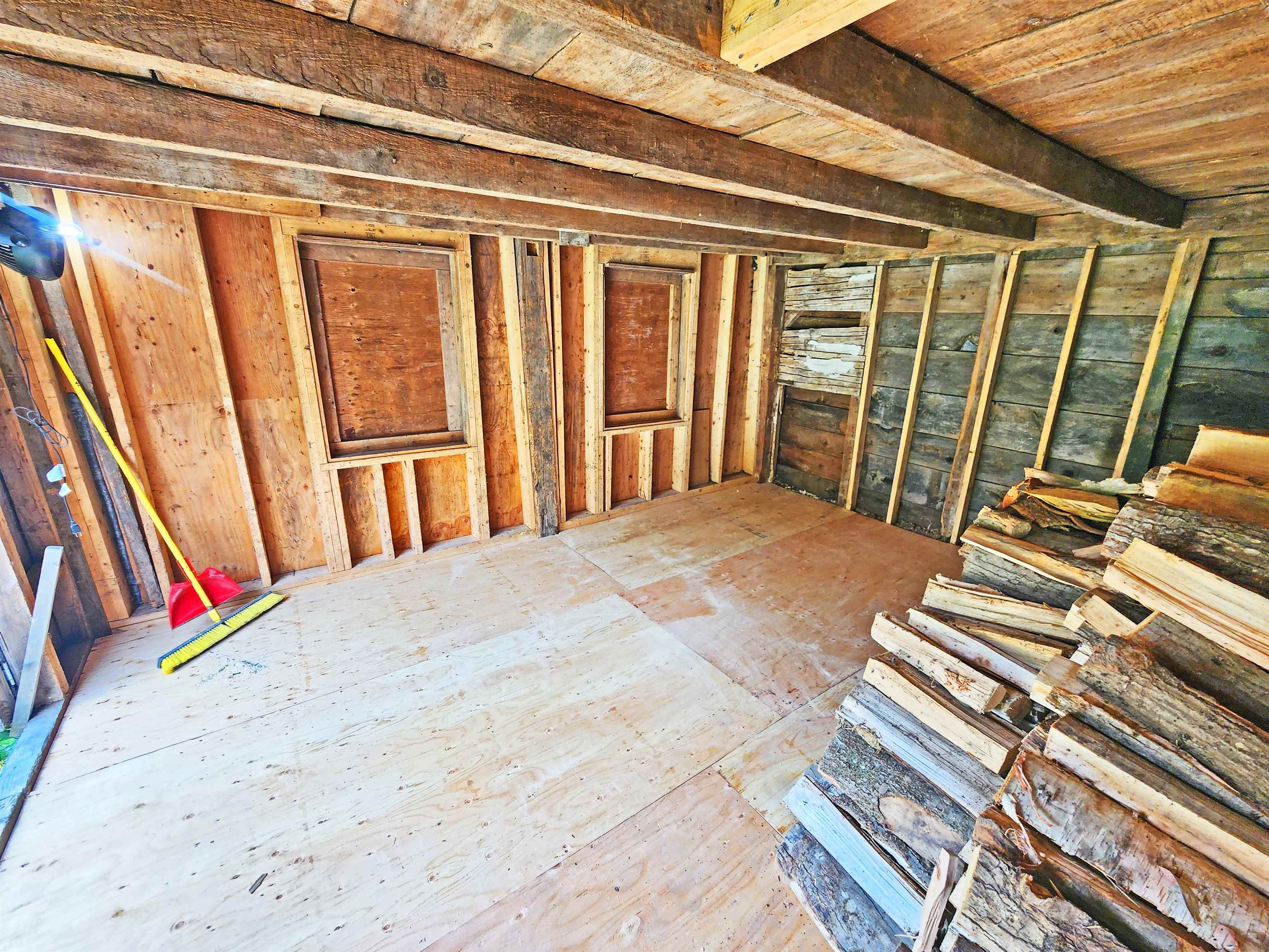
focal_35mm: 13
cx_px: 634
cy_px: 476
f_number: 2.2
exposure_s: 1/60
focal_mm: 2.2
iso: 80
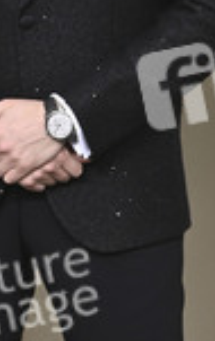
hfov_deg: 6.5
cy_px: -36
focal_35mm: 202
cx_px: 48
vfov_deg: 10.2
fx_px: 1885
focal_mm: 75
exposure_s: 1/500
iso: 800
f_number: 8
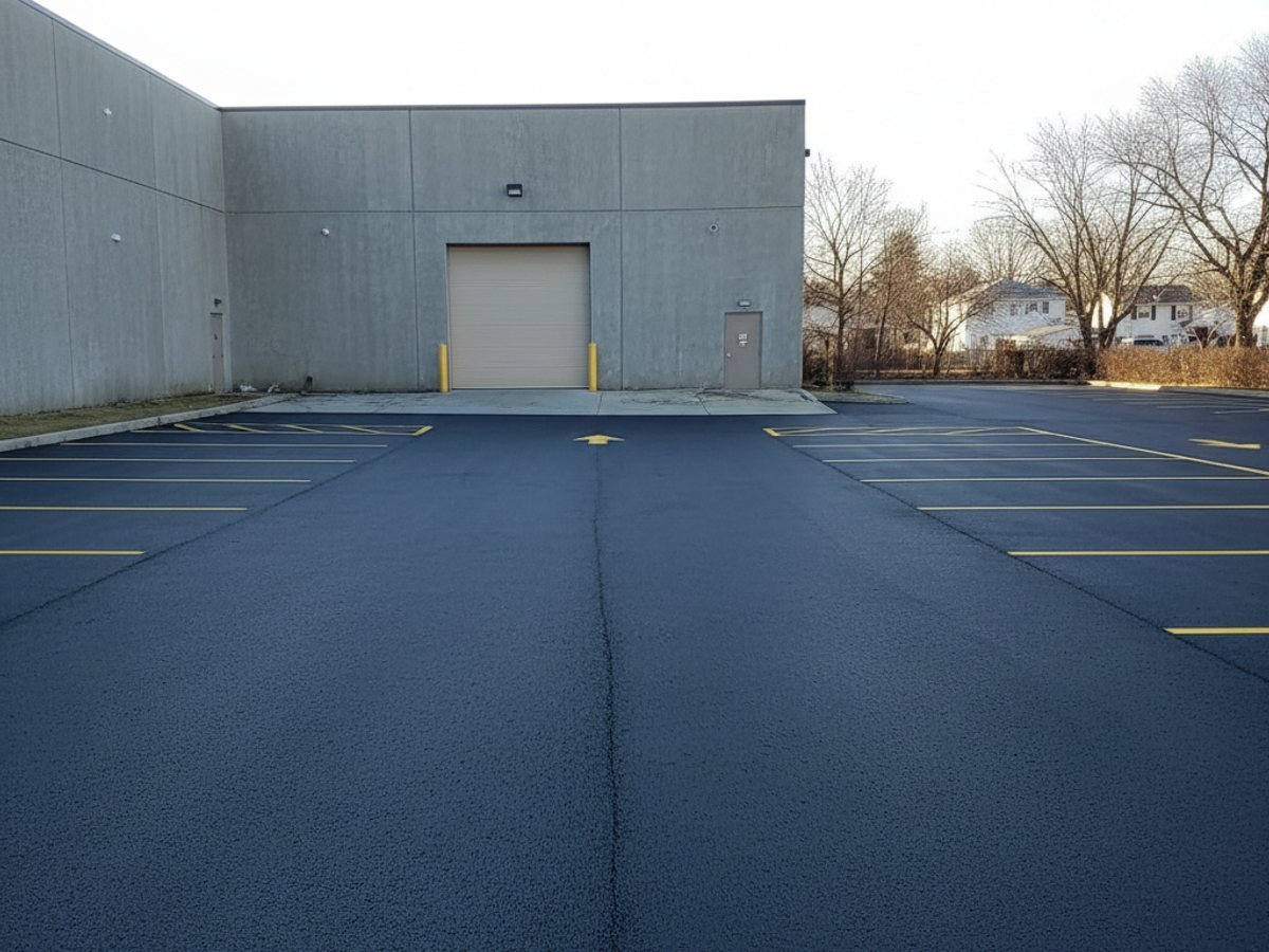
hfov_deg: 73.9
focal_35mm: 23
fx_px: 843
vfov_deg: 58.9
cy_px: 476
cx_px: 634
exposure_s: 1/237
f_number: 1.8
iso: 67
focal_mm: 6.4
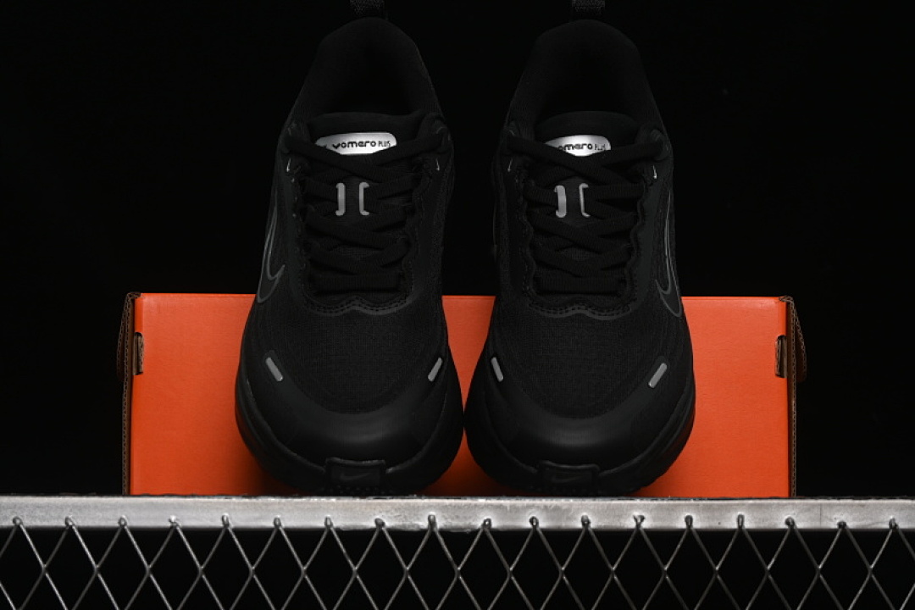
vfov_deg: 18.2
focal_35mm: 75
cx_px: 458
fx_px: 1906
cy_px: 305
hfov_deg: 27.0
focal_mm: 50
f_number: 6.3
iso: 160
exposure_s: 1/40
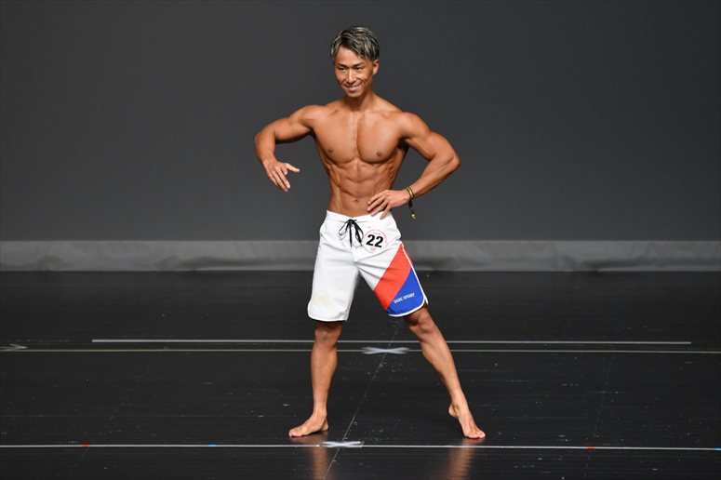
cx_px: 360
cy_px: 240
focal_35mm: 375
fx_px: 7507
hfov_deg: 5.5
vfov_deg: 3.7
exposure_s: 1/400
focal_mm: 250
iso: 2000
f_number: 5.6
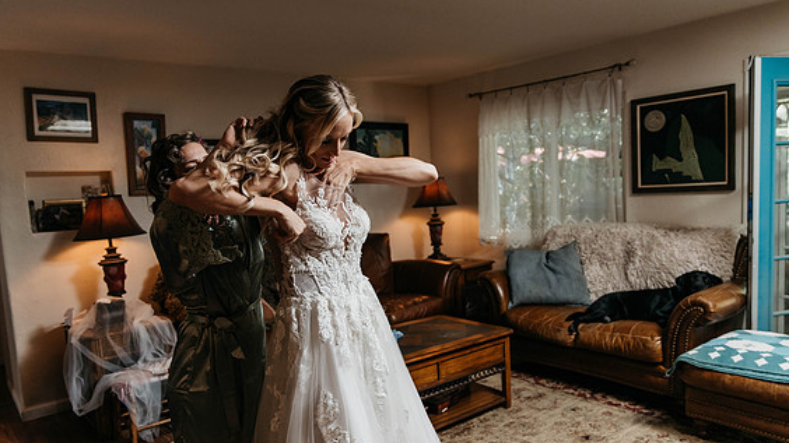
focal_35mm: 28
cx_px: 389
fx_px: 586
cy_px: 242
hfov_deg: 67.9
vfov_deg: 41.4
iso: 1000
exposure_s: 1/640
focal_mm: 26
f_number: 2.8
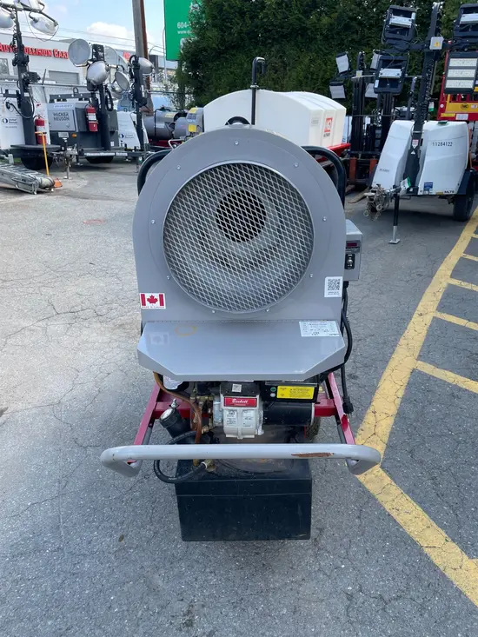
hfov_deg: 53.1
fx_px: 479
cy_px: 318
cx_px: 239
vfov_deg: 67.3
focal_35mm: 26
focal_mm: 4.2
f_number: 1.6
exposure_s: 1/558
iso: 32
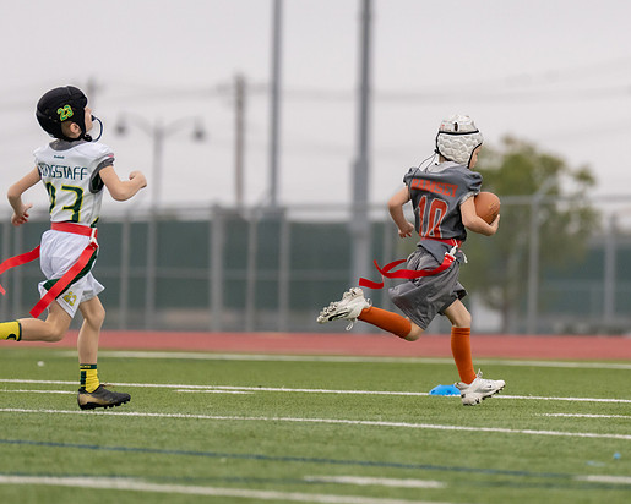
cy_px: 216
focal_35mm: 424
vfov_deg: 3.7
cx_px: 427
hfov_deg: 4.6
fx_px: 7918
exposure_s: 1/1000
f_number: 2.8
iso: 500
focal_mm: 200
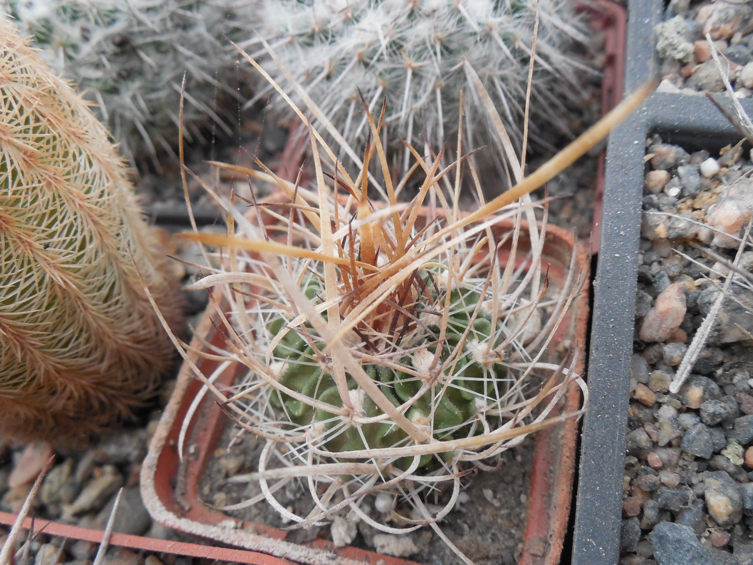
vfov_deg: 45.4
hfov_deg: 58.4
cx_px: 376
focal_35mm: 31
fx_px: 674
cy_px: 282
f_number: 3.6
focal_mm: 5.6
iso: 400
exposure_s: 1/25
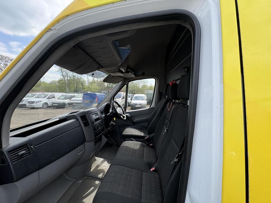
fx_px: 110
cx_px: 136
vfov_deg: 85.7
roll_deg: -6.3
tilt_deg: -9.8
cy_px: 102
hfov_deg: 102.1
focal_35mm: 14
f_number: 2.2
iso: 64
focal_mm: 2.22
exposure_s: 1/591
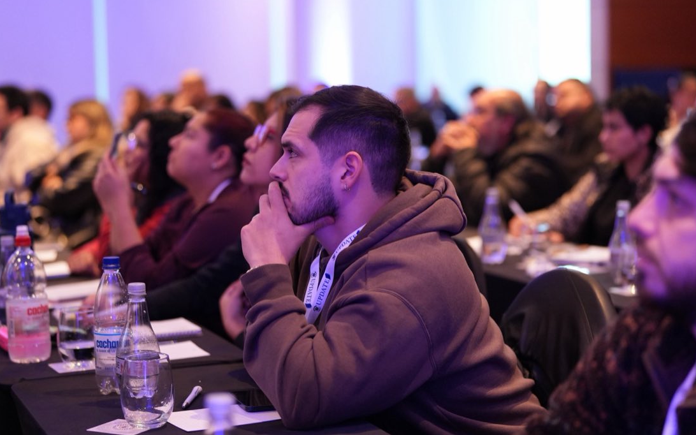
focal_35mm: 77
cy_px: 220
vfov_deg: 16.9
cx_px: 349
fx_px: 1460
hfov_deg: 26.8
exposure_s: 1/160
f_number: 1.4
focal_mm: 50
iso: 1250
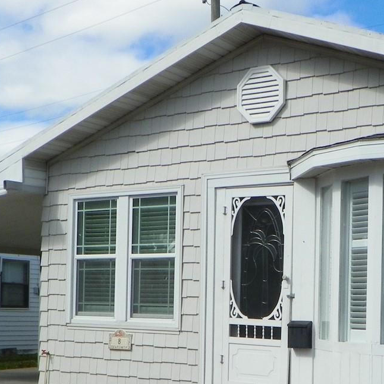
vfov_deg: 24.3
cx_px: 272
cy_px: 306
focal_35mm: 70
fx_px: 879
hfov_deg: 24.5
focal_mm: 5.7
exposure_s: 1/125
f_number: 8
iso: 64
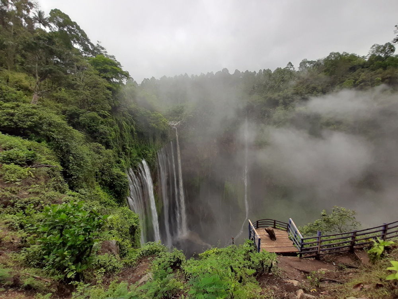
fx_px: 149
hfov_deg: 106.2
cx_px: 199
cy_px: 150
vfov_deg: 89.9
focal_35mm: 13
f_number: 2.2
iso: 40
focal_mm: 1.42
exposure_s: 1/402
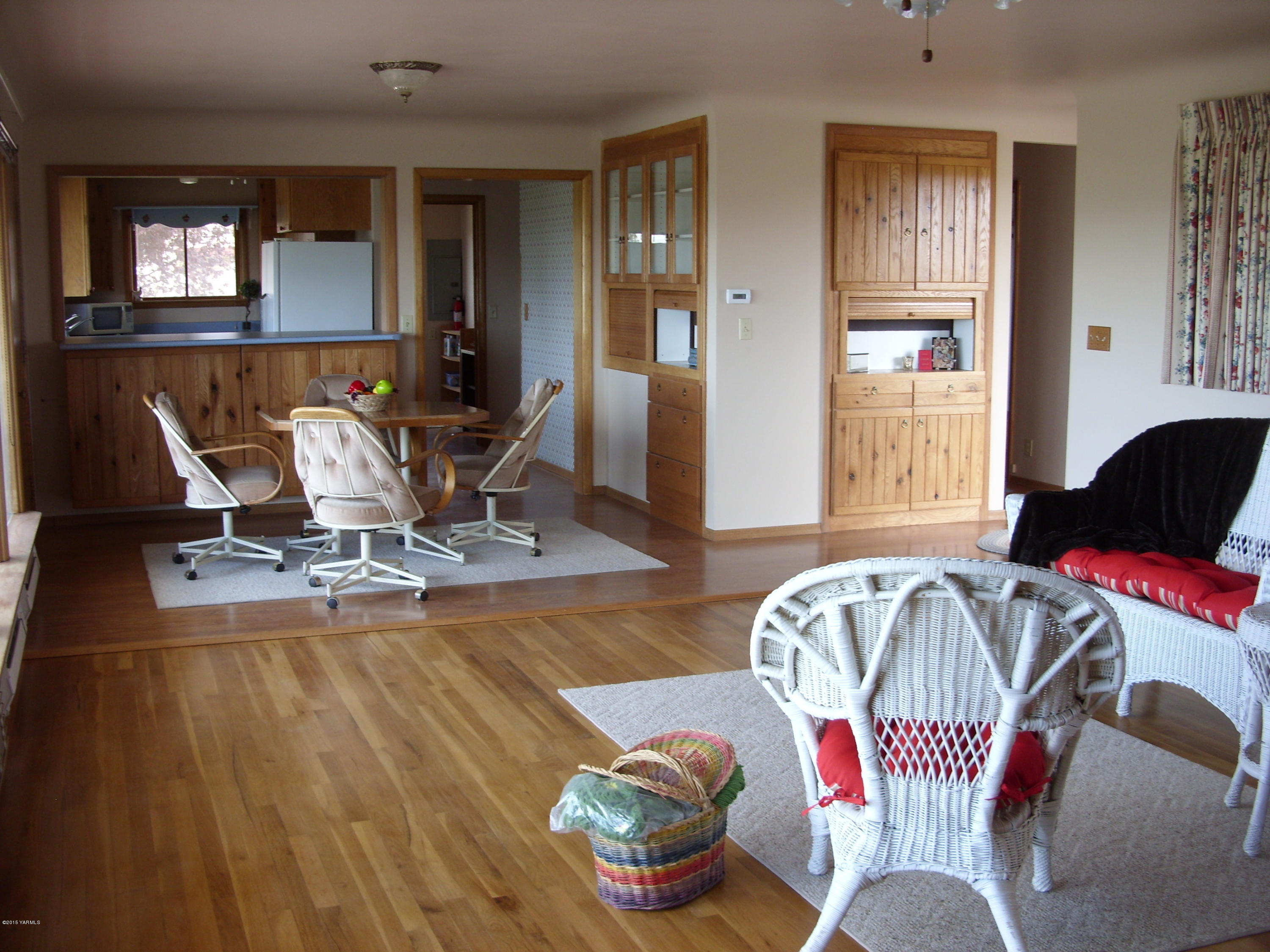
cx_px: 635
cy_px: 476
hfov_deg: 49.0
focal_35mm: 38
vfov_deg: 37.7
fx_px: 1394
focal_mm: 6.3
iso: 50
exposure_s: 1/36
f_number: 2.8
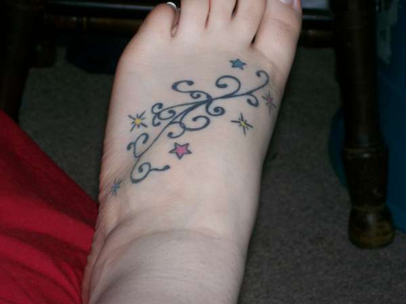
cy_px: 152
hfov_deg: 18.2
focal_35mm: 108
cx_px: 203
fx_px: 1267
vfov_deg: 13.7
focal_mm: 18
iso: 80
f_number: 4.8
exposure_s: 1/88.3
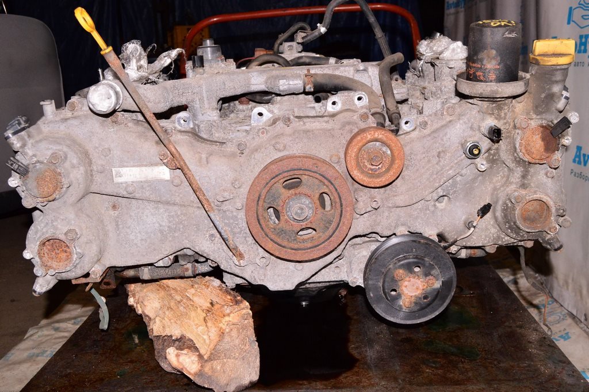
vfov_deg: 35.4
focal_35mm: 38
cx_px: 294
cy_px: 196
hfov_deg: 51.3
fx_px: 613
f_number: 8
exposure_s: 1/200
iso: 1600
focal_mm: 25
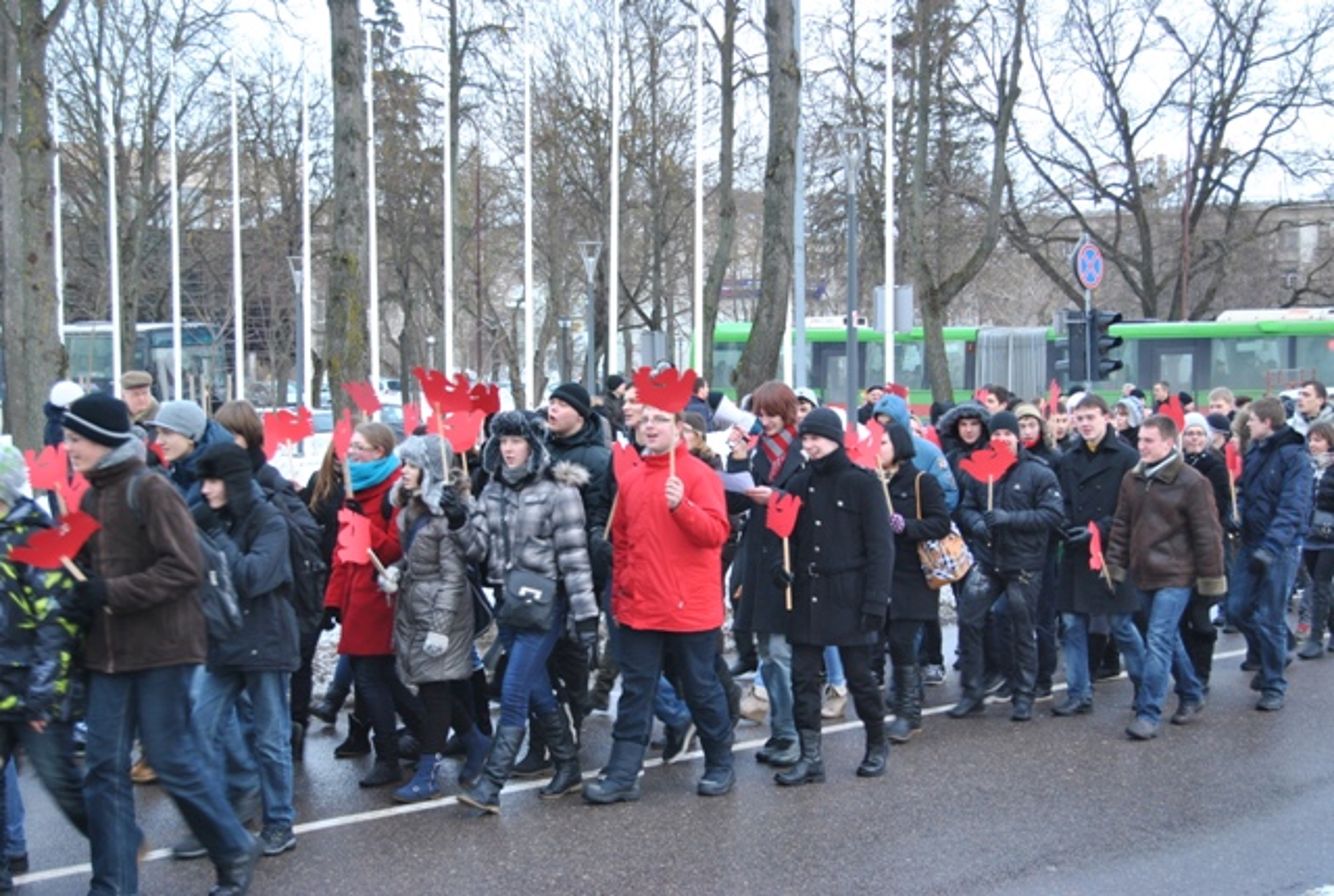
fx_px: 2340
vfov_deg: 21.7
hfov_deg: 31.8
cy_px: 448
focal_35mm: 63
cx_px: 667
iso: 200
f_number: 5
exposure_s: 1/50
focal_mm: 42
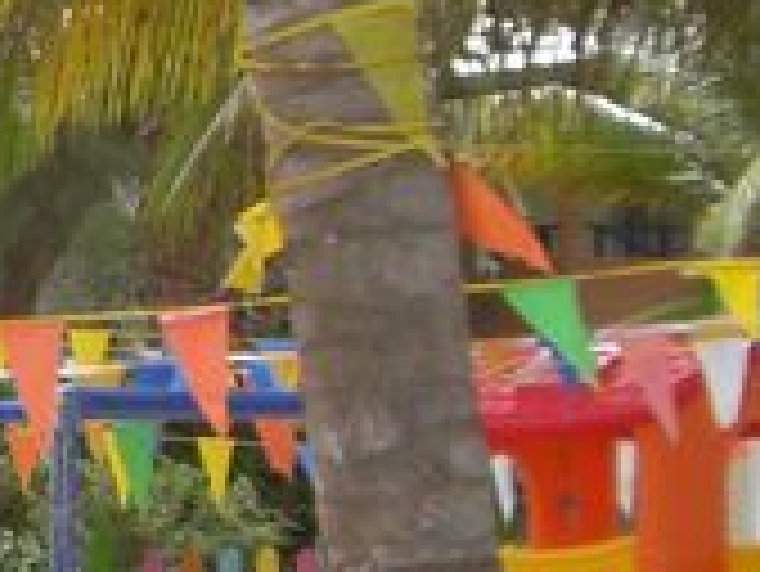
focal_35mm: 230
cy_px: 135
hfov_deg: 8.2
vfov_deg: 6.5
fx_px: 5053
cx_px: -738
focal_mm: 6.2
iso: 64
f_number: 2.7
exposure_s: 1/100
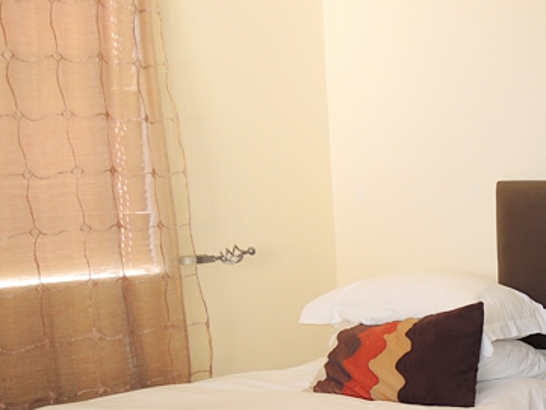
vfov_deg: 22.5
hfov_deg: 28.5
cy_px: 434
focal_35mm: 62
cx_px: 593
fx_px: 978
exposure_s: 1/80
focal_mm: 6
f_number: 2
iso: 180
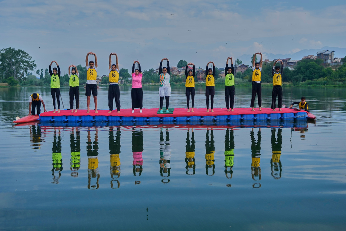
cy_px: 116
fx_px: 384
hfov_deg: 48.5
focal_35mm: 40
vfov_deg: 33.4
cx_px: 173
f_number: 2.8
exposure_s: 1/8000
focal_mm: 27
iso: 400
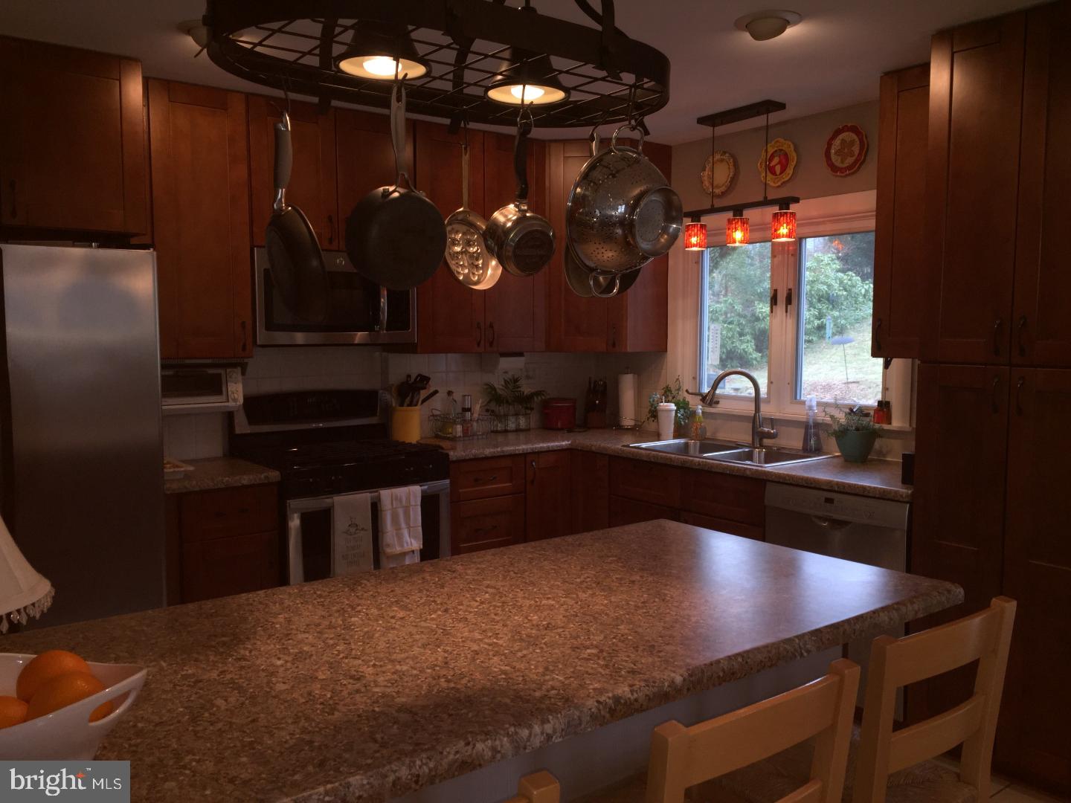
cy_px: 402
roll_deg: +0.0
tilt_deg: -4.9
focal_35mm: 29
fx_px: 897
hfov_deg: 61.7
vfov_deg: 48.2
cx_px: 536
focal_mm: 4.15
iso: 32
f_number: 2.2
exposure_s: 1/58
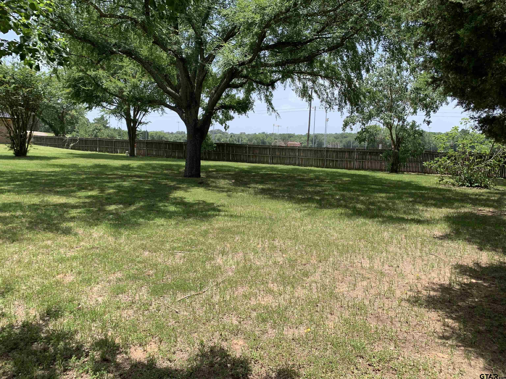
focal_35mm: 26
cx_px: 253
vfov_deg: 53.1
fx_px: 380
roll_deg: -1.3
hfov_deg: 67.3
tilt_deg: -7.9
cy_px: 190
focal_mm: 4.25
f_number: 1.8
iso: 25
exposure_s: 1/842
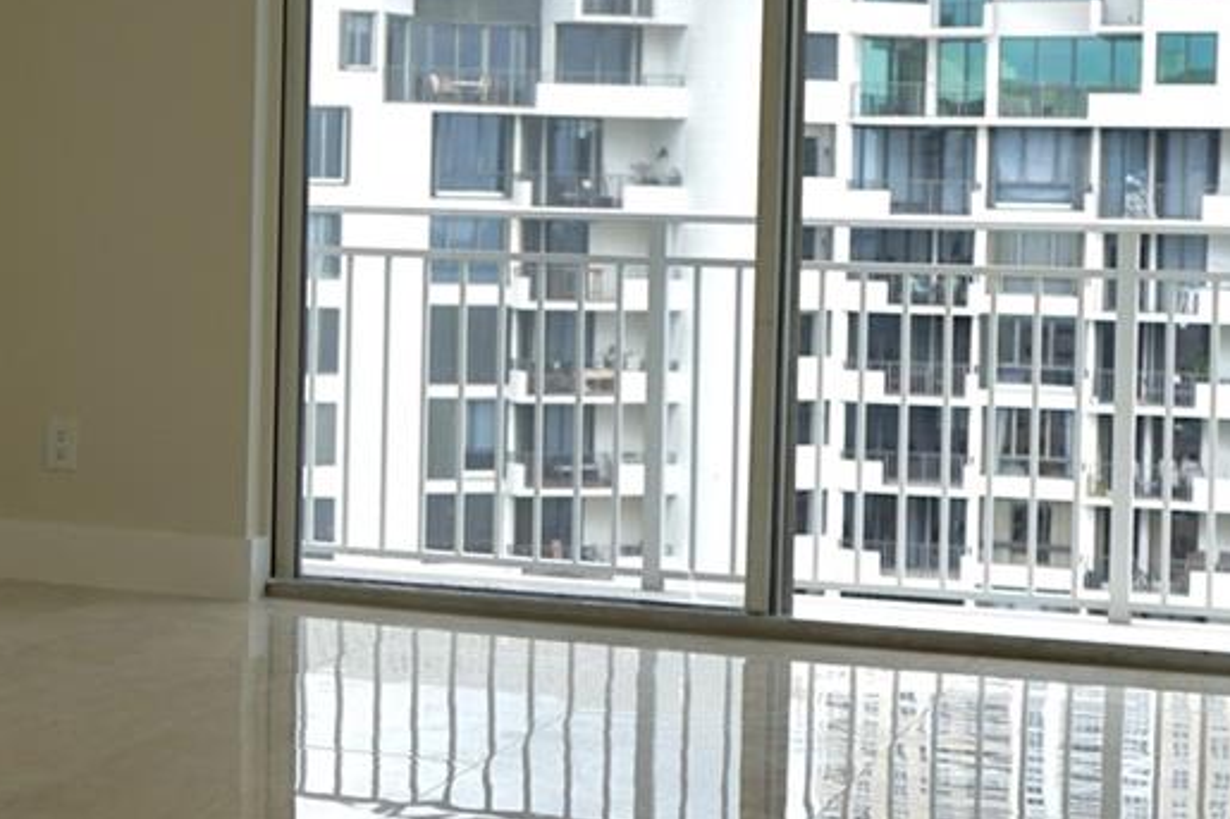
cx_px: 115
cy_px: 303
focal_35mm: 87
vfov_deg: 15.7
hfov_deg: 22.8
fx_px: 2971
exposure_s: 1/160
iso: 100
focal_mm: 28
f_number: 3.5
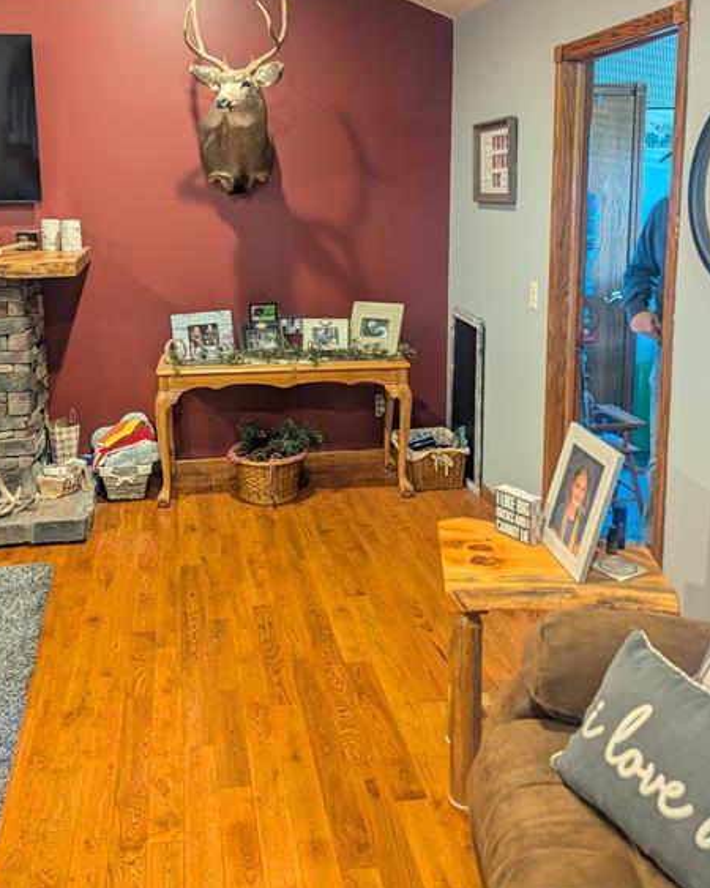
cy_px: 314
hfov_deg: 45.5
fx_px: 841
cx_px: 286
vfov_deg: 54.8
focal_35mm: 32
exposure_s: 1/60
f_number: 1.68
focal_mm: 6.9
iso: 623
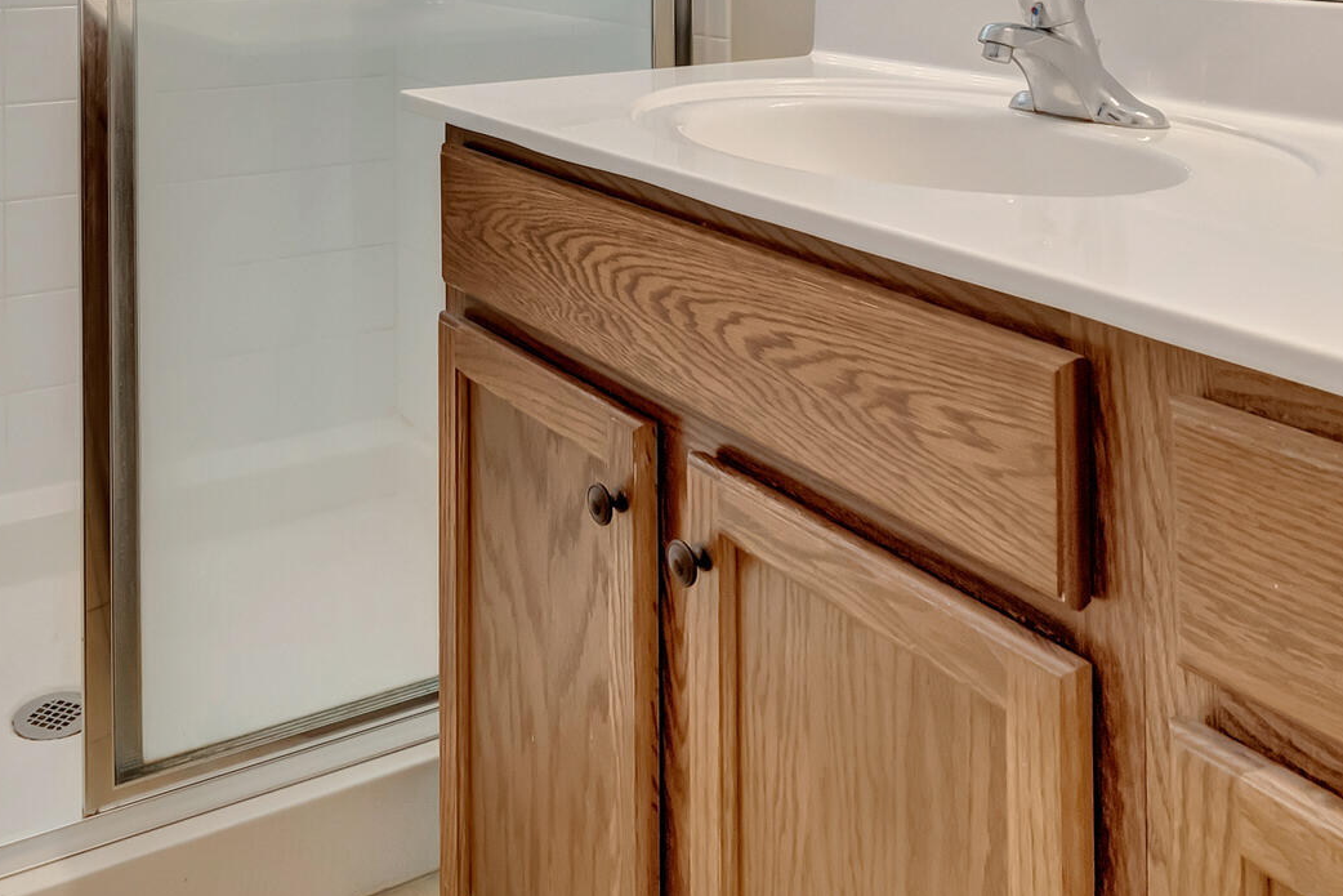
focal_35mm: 36
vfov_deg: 32.5
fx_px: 1343
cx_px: 478
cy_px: -87
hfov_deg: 52.4
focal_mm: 10
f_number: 8
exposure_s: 1/15
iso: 1000
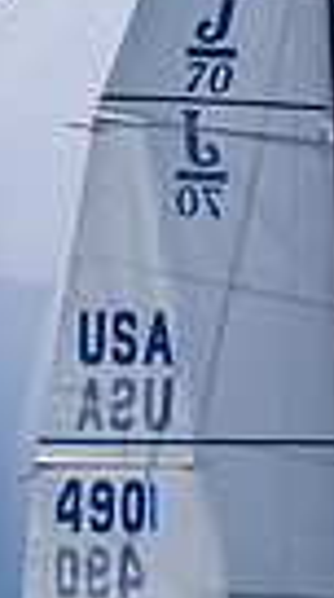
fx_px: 14732
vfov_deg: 2.3
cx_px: -733
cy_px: 787
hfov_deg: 1.3
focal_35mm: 931
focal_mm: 135
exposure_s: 1/1600
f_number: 14
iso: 640
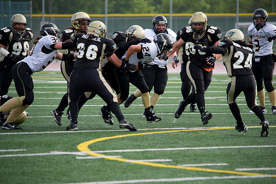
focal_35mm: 350
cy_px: 92
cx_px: 138
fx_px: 2682
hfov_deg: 5.9
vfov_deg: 3.9
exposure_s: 1/1000
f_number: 6
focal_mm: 350
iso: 1800
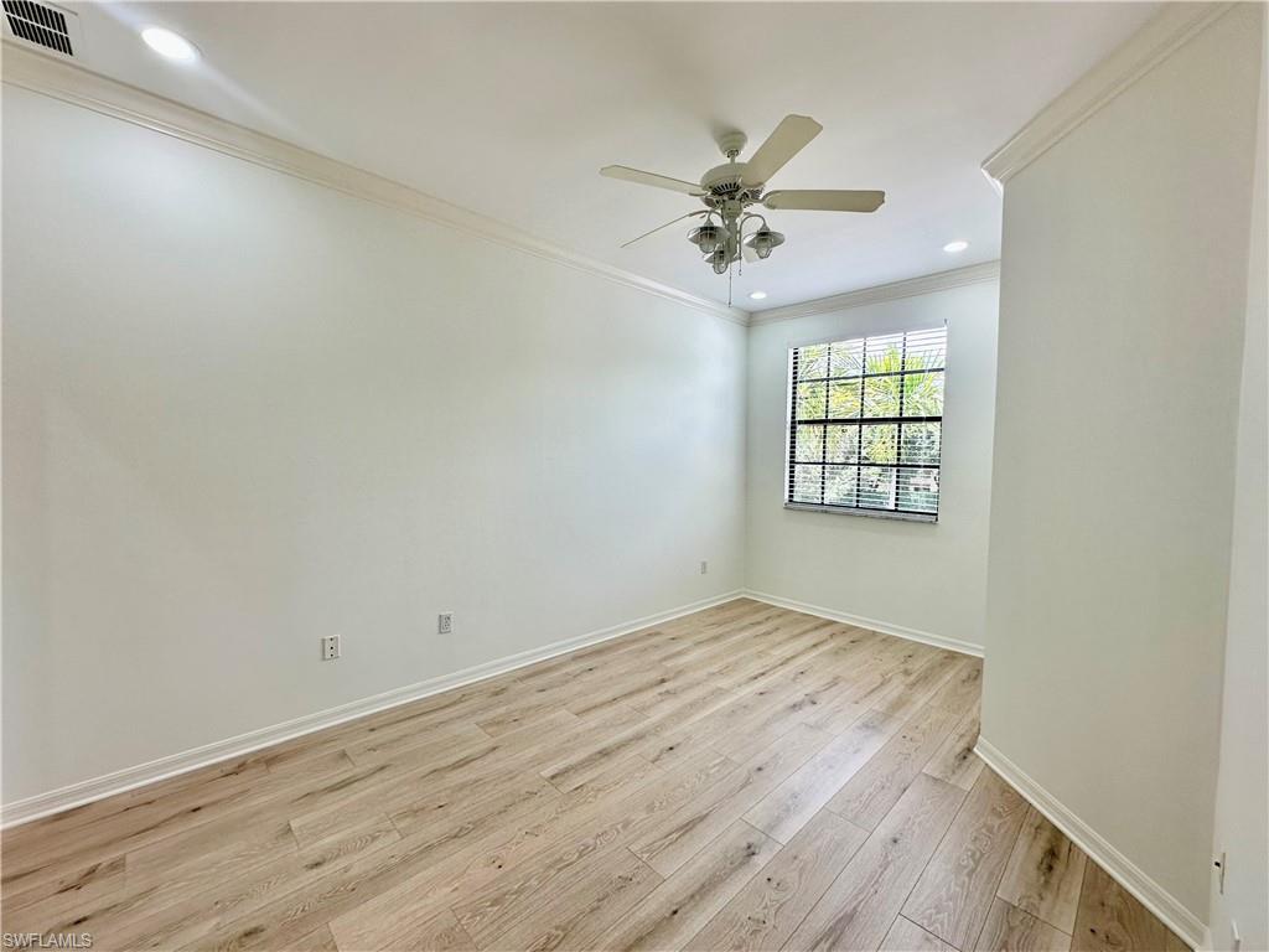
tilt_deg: -2.2
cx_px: 634
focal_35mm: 14
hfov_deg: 102.1
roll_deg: -1.2
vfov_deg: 85.7
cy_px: 476
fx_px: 513
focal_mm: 2.22
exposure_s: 1/147
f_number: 2.2
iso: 40
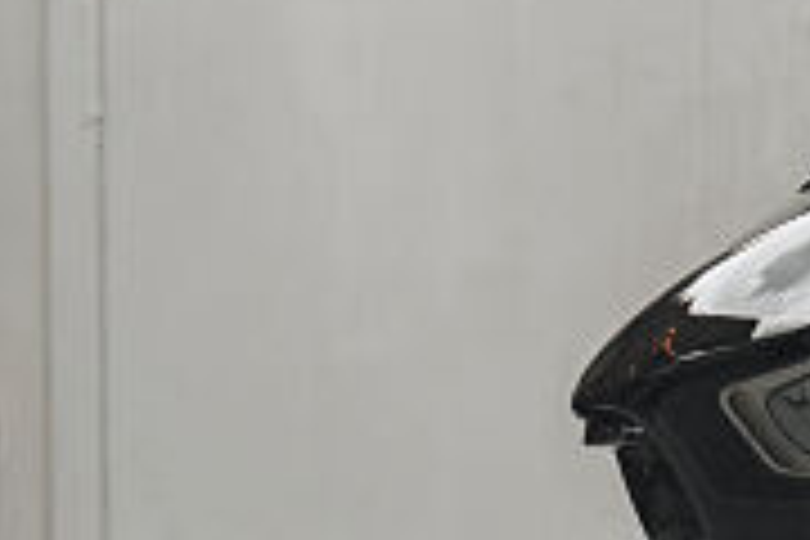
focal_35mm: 252
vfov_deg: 5.4
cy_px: 855
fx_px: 5670
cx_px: 2495
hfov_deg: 7.2
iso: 1250
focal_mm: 38
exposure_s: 1/4000
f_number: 2.8
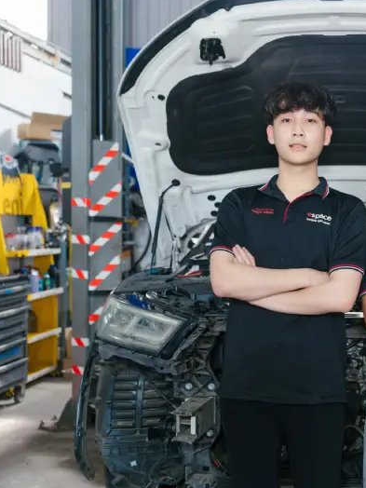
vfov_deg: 40.4
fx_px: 663
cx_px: 363
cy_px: 245
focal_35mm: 47
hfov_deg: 29.0
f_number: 3.2
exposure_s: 1/160
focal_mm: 32
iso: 500
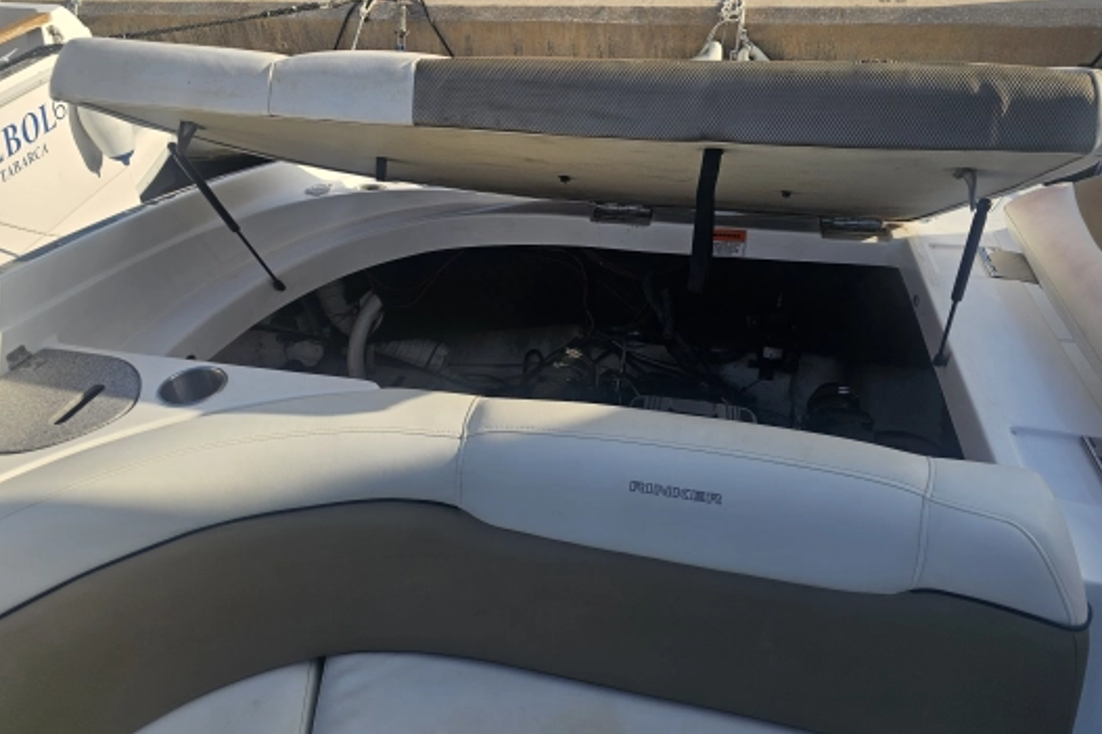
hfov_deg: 71.5
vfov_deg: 51.1
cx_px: 558
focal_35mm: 25
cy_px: 313
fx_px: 765
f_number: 1.7
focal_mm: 6.3
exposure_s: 1/511
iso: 10
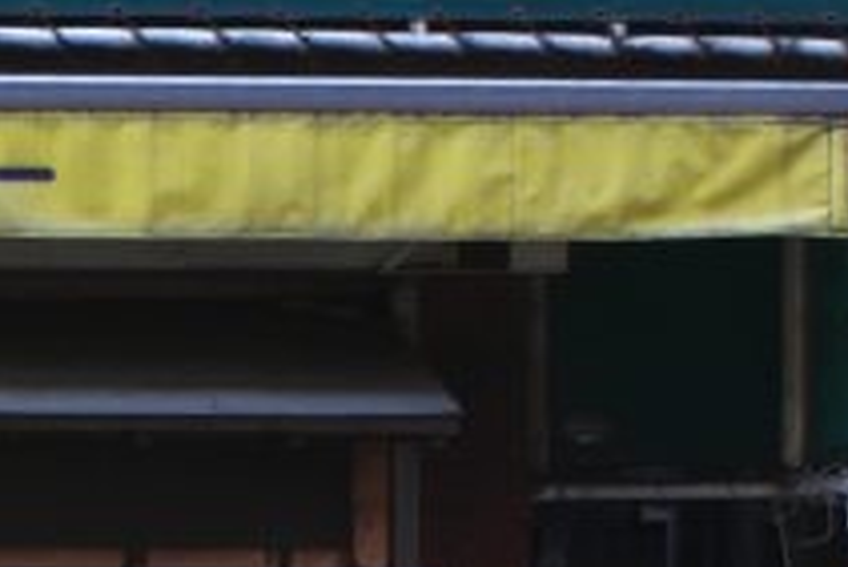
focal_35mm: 142
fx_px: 3347
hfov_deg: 13.0
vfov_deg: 9.5
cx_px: -699
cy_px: 740
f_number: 5
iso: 100
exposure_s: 1/40
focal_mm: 20
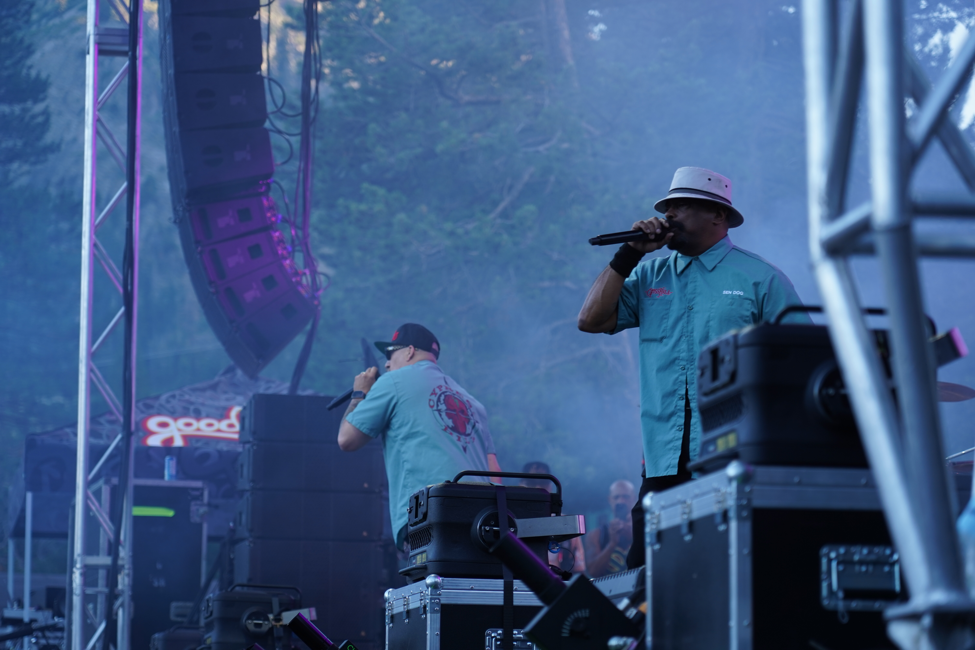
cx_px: 488
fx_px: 2844
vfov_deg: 13.0
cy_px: 325
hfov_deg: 19.5
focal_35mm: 105
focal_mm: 105
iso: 250
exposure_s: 1/160
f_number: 4
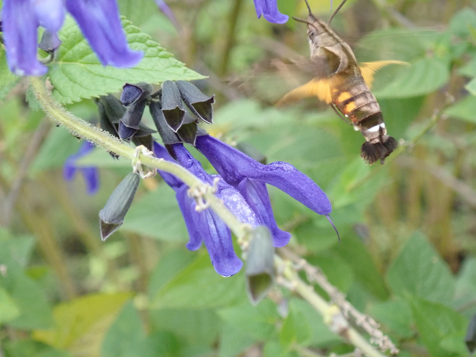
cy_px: 178
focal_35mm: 100
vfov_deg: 14.8
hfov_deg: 19.6
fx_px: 1375
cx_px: 238
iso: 800
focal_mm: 18
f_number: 4.9
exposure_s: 1/160
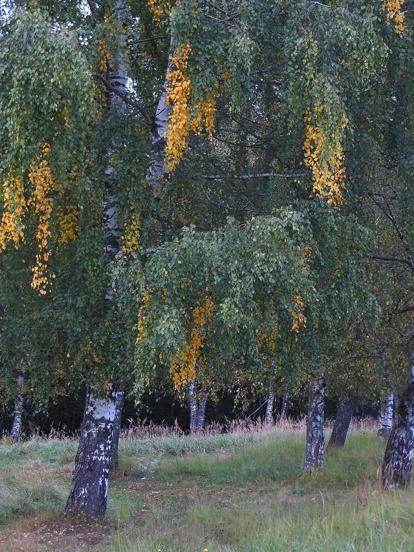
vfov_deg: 17.5
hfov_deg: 13.2
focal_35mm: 112
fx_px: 1786
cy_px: 200
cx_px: 157
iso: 80
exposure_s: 1/40
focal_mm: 13.6
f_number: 4.4
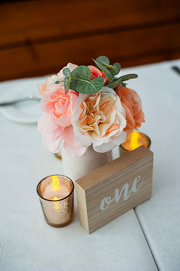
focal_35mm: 50
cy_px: 136
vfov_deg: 39.6
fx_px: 376
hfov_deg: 26.9
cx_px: 90
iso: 1600
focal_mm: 50
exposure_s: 1/160
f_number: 2.8
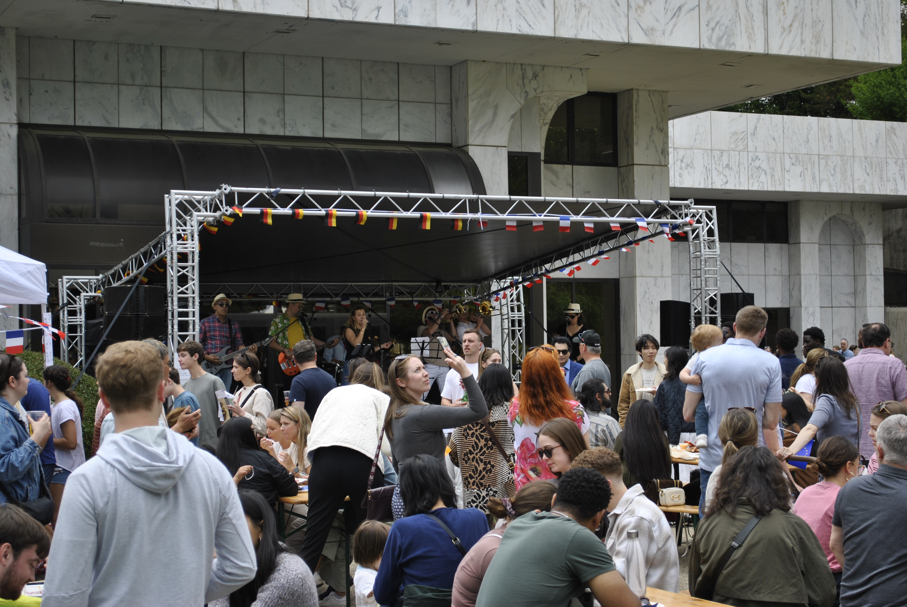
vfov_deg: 20.7
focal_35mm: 66
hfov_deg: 30.5
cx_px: 454
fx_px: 1665
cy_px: 304
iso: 100
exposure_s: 1/160
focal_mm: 44
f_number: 5.3
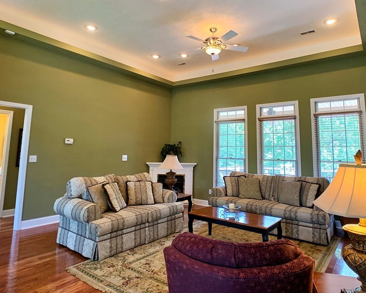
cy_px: 125
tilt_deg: +7.6
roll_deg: -1.7
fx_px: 379
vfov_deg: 42.1
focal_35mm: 35
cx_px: 192
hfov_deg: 51.5
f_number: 1.8
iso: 160
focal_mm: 4.25
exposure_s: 1/60
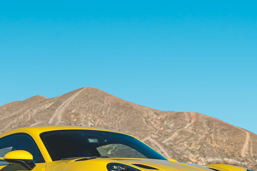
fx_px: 1042
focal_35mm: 146
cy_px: 99
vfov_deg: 9.4
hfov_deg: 14.0
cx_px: 50
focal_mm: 45
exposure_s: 1/1250
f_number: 4
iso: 125
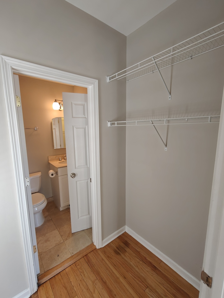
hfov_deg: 81.7
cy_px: 149
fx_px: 129
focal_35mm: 15
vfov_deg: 98.2
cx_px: 112
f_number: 2
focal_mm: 2.3
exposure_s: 1/120
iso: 500
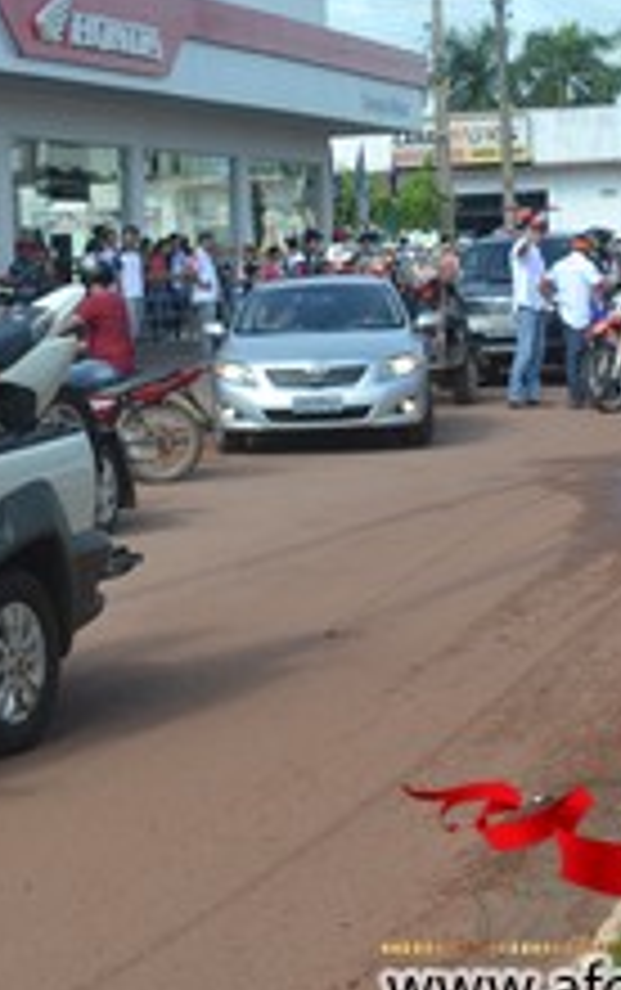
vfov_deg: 20.7
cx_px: 4
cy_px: 392
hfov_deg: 13.0
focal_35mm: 100
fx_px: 2701
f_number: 7.1
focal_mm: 32
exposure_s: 1/200
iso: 100
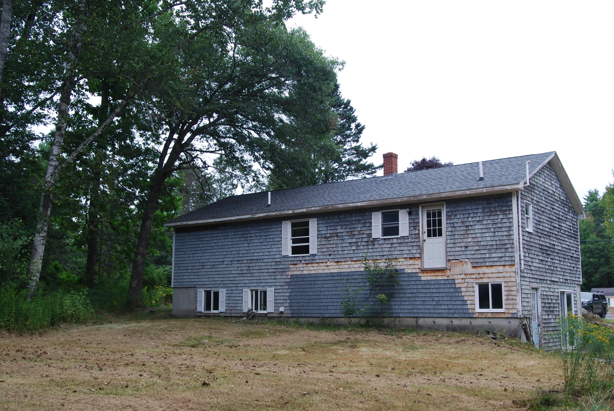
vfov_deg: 34.3
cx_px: 307
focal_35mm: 39
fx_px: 666
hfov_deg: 49.5
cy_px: 206
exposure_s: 1/100
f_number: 9
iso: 200
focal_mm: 26
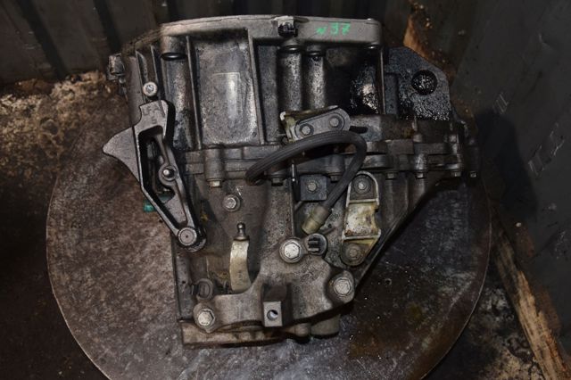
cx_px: 286
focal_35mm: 39
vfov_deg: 34.2
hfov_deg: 49.6
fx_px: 618
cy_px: 190
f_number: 5
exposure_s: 1/60
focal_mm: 26
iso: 800
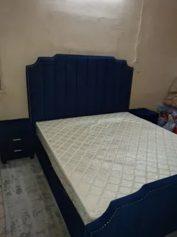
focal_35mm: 27
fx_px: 184
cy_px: 118
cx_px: 88
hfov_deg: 51.4
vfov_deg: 65.3
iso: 640
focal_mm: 4
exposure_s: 1/50
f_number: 1.8
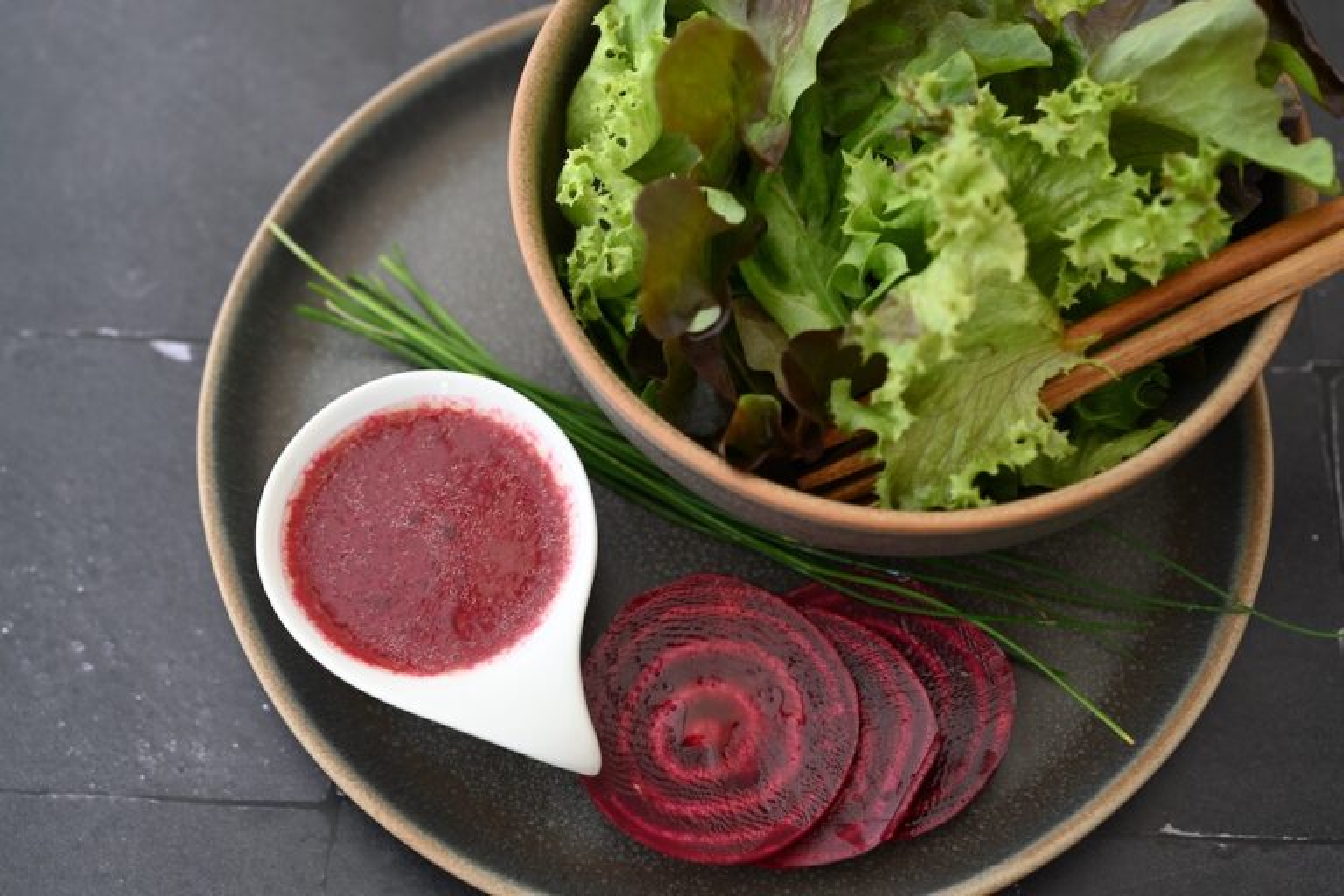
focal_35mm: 50
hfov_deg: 39.6
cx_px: 672
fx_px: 1867
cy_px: 448
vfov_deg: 27.0
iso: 100
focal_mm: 50
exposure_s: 1/5
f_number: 5
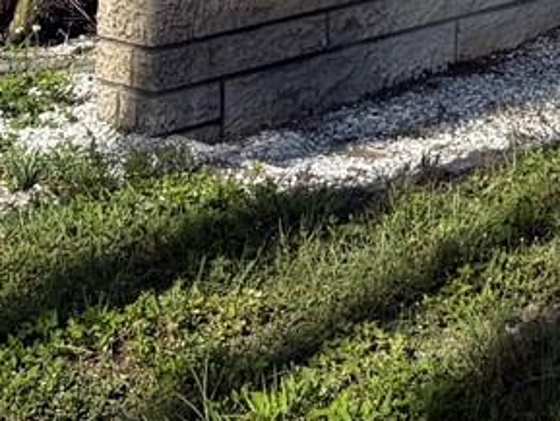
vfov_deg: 9.9
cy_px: -547
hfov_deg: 14.5
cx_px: 597
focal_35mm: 133
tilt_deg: +2.5
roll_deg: +0.1
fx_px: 2152
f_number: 1.78
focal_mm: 6.76
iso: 80
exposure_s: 1/5714
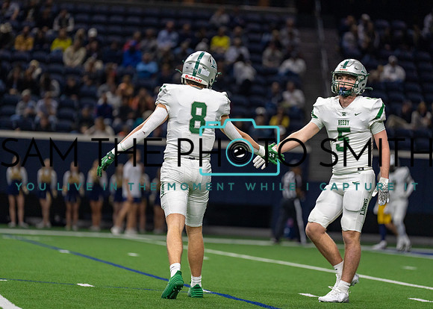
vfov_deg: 6.9
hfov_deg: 9.6
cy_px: 154
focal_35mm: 210
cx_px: 216
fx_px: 2577
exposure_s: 1/1000
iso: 2000
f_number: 2.8
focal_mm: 200
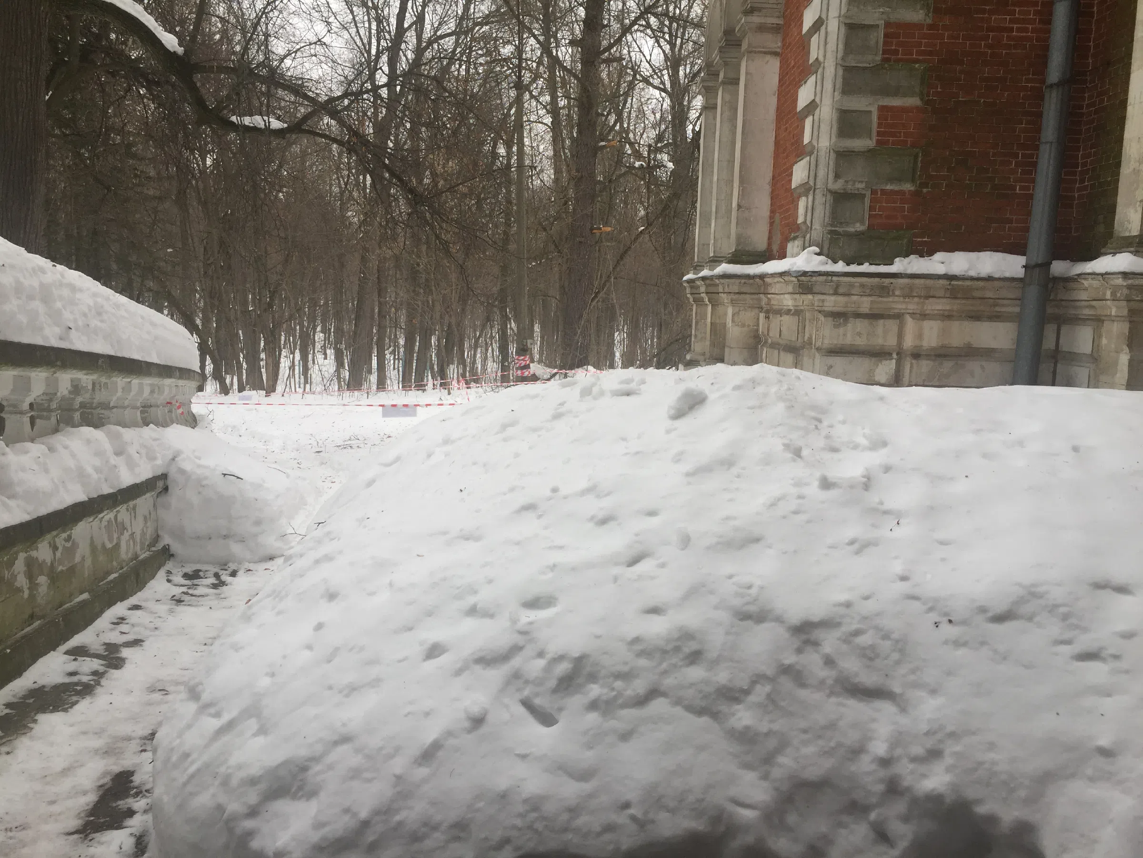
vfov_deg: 48.2
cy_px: 429
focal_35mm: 29
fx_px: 958
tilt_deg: -8.0
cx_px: 572
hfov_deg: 61.7
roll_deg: -3.8
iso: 32
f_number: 2.2
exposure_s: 1/341
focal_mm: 4.15
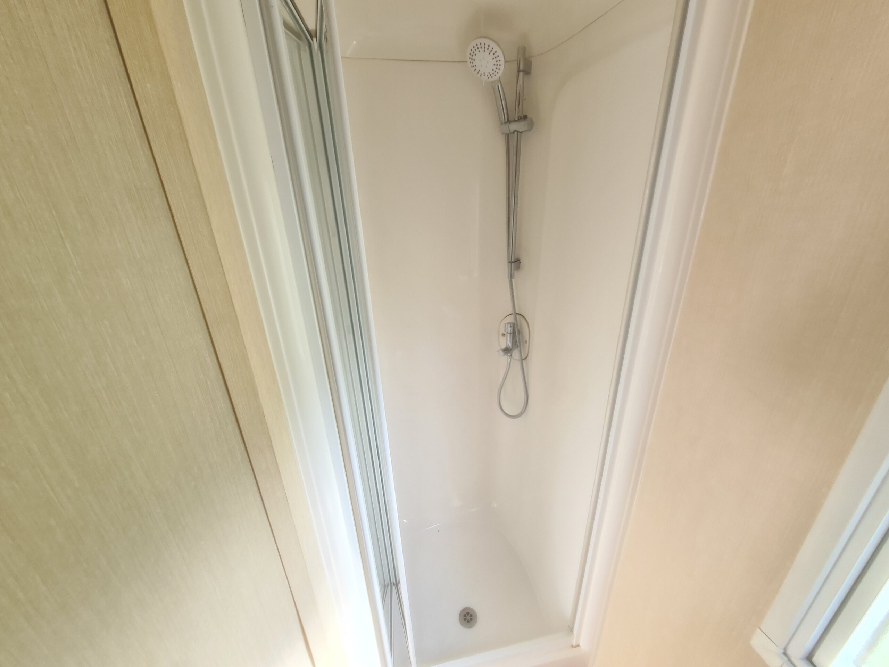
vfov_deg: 89.9
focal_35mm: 13
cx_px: 444
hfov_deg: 106.2
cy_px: 334
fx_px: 334
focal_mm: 2.2
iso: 64
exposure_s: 1/50
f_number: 2.2
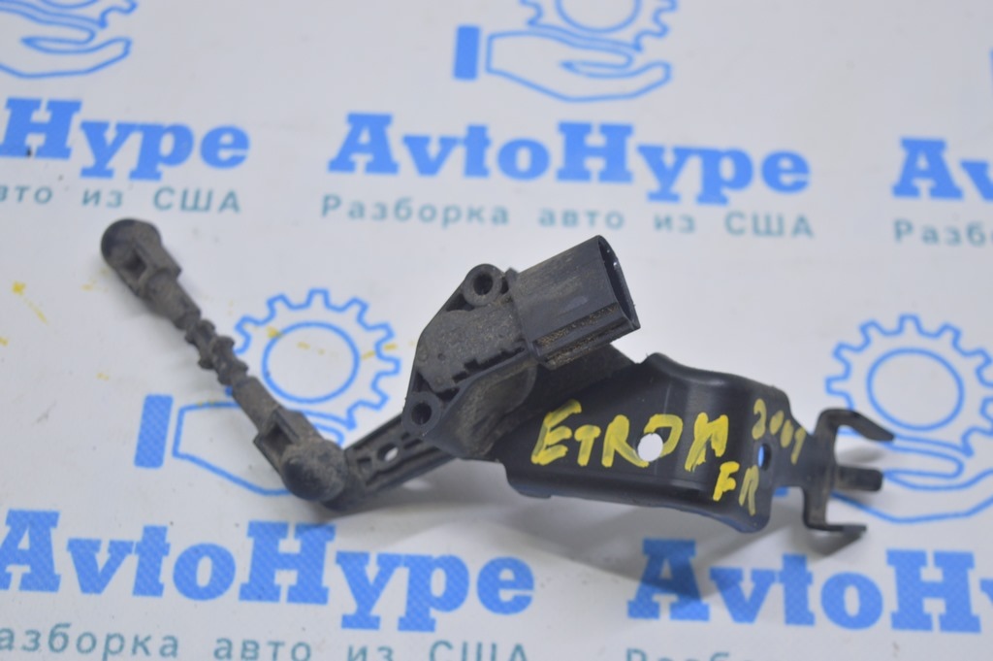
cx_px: 496
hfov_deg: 28.1
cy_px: 330
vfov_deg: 18.9
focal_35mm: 72
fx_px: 1984
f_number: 5.6
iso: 400
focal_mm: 48
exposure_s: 1/25
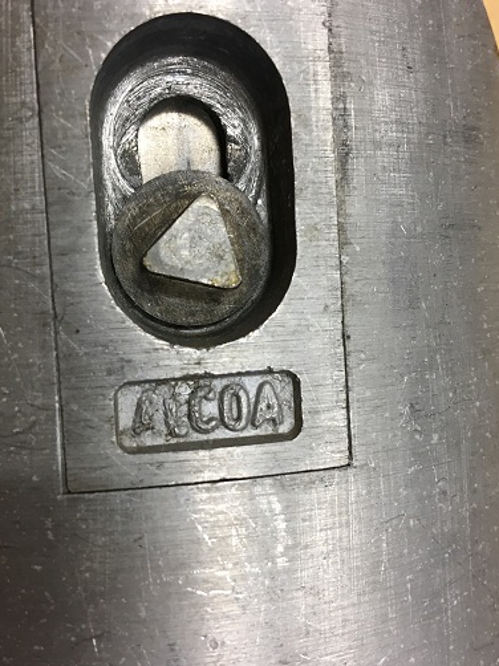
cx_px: 228
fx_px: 712
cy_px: 309
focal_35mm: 37
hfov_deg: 38.6
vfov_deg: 50.1
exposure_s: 1/33
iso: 40
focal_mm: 4.15
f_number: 2.2
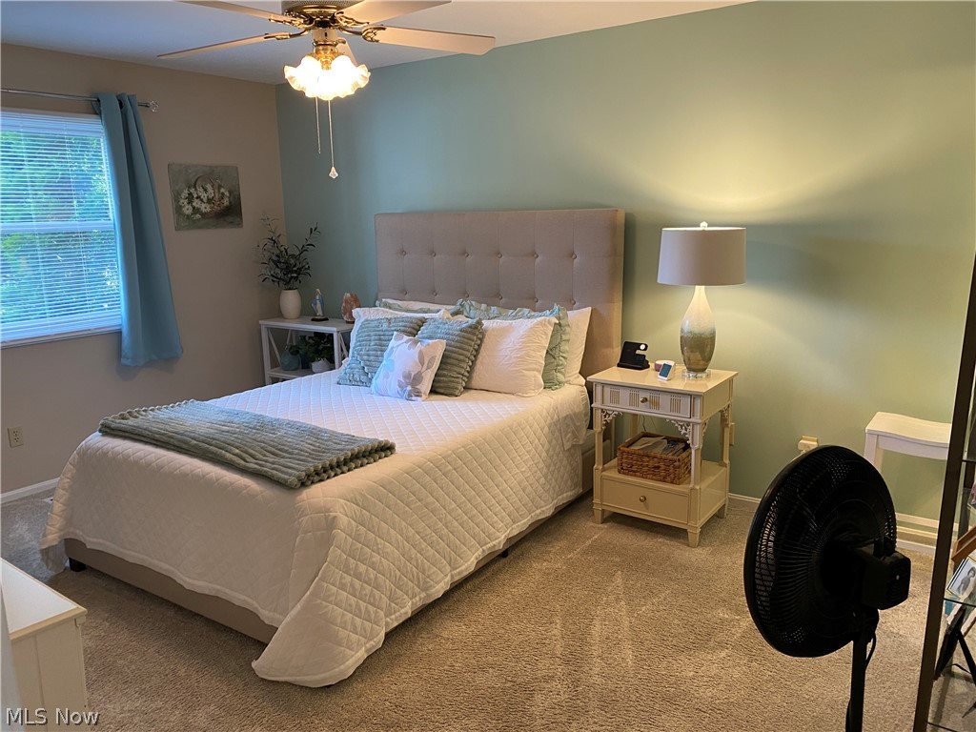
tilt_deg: -10.0
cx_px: 488
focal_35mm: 26
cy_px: 366
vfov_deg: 53.1
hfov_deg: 67.3
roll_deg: +1.4
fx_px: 733
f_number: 1.8
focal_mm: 4.25
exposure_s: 1/60
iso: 160
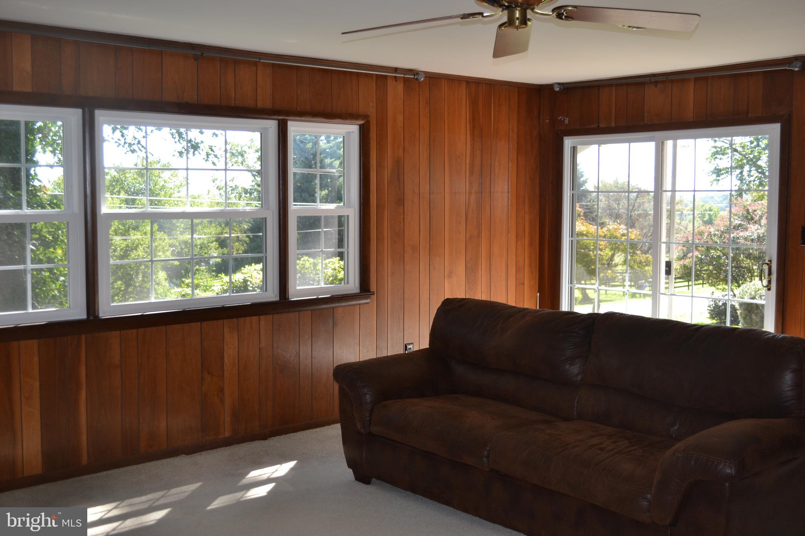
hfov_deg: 49.6
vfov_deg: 34.2
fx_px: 872
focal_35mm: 39
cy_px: 268
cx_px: 402
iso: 280
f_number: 4.2
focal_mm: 26
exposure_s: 1/125
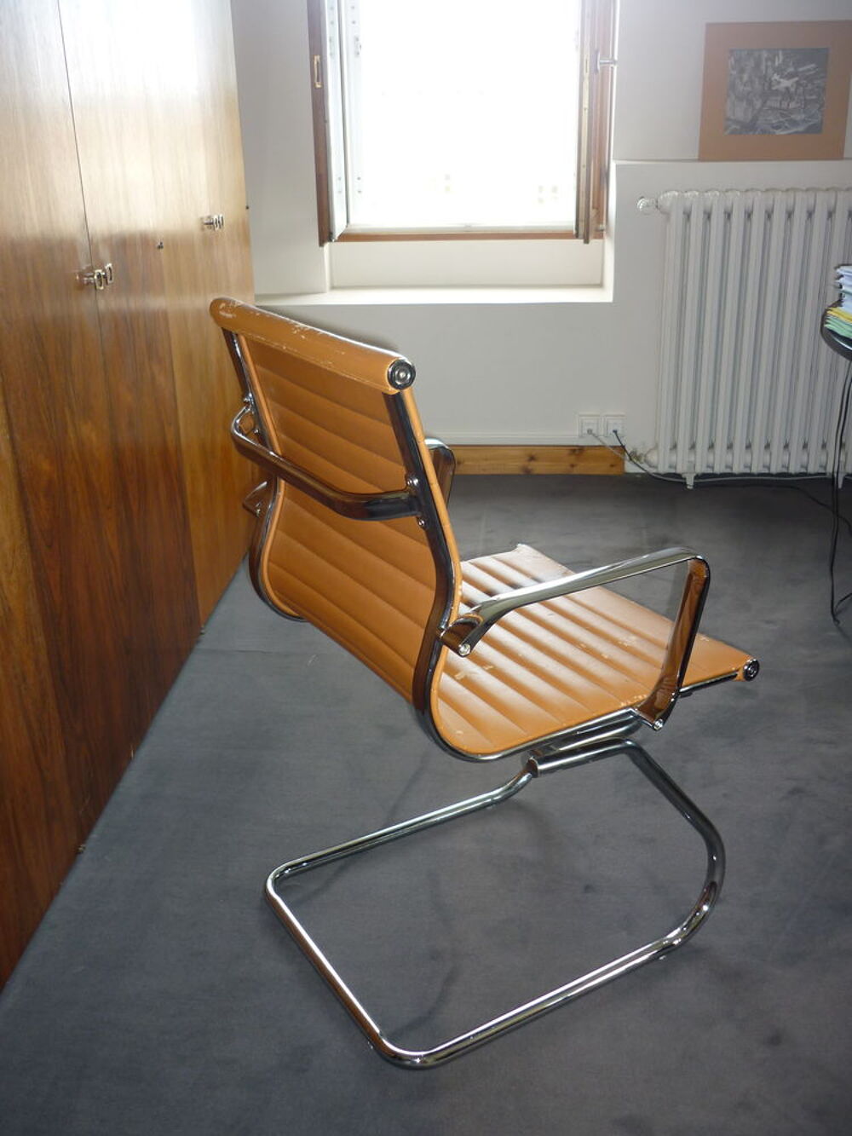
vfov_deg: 55.3
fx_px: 1083
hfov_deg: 43.0
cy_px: 568
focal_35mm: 33
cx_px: 426
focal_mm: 5.5
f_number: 2.8
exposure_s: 1/30
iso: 125
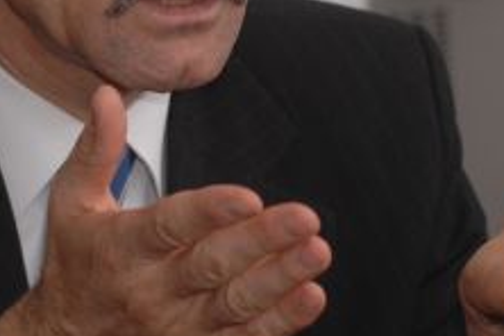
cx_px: 207
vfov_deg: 3.2
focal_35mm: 434
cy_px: 17
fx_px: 6076
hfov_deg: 4.8
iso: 200
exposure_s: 1/200
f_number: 4
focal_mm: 92
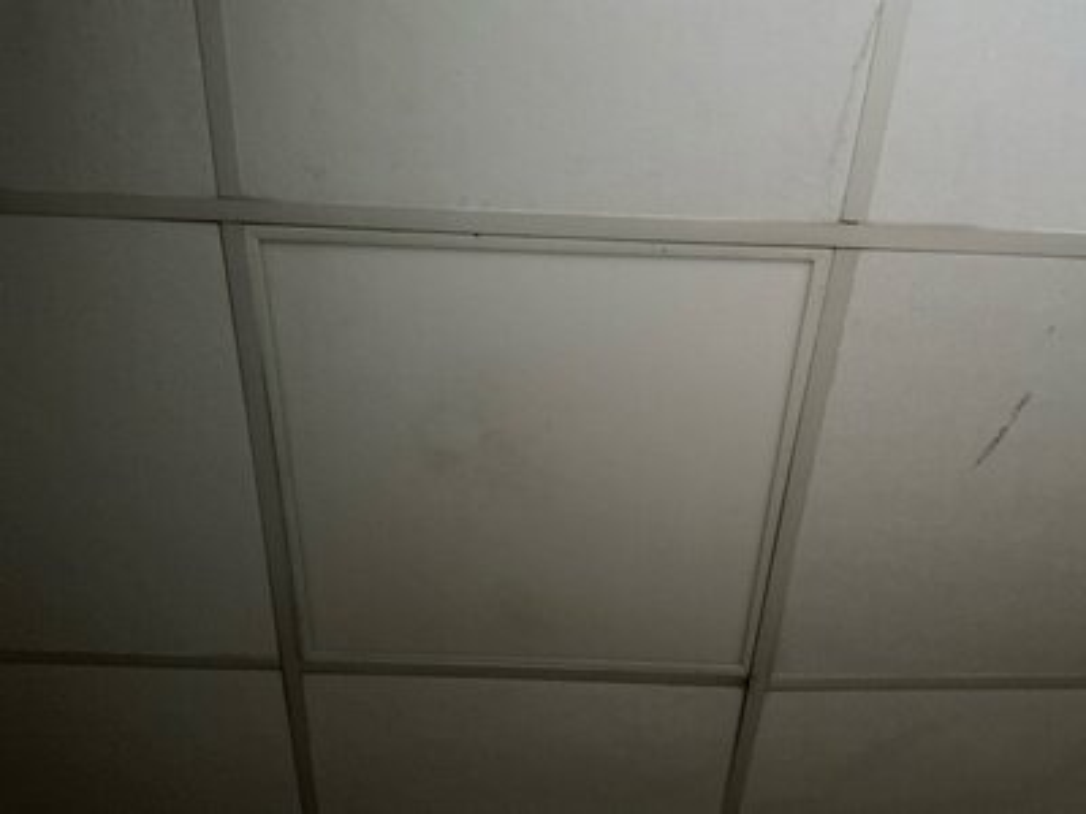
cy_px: 407
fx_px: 878
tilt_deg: +60.5
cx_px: 543
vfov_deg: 49.7
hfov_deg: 63.4
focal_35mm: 28
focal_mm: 3
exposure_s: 1/20
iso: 500
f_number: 1.8
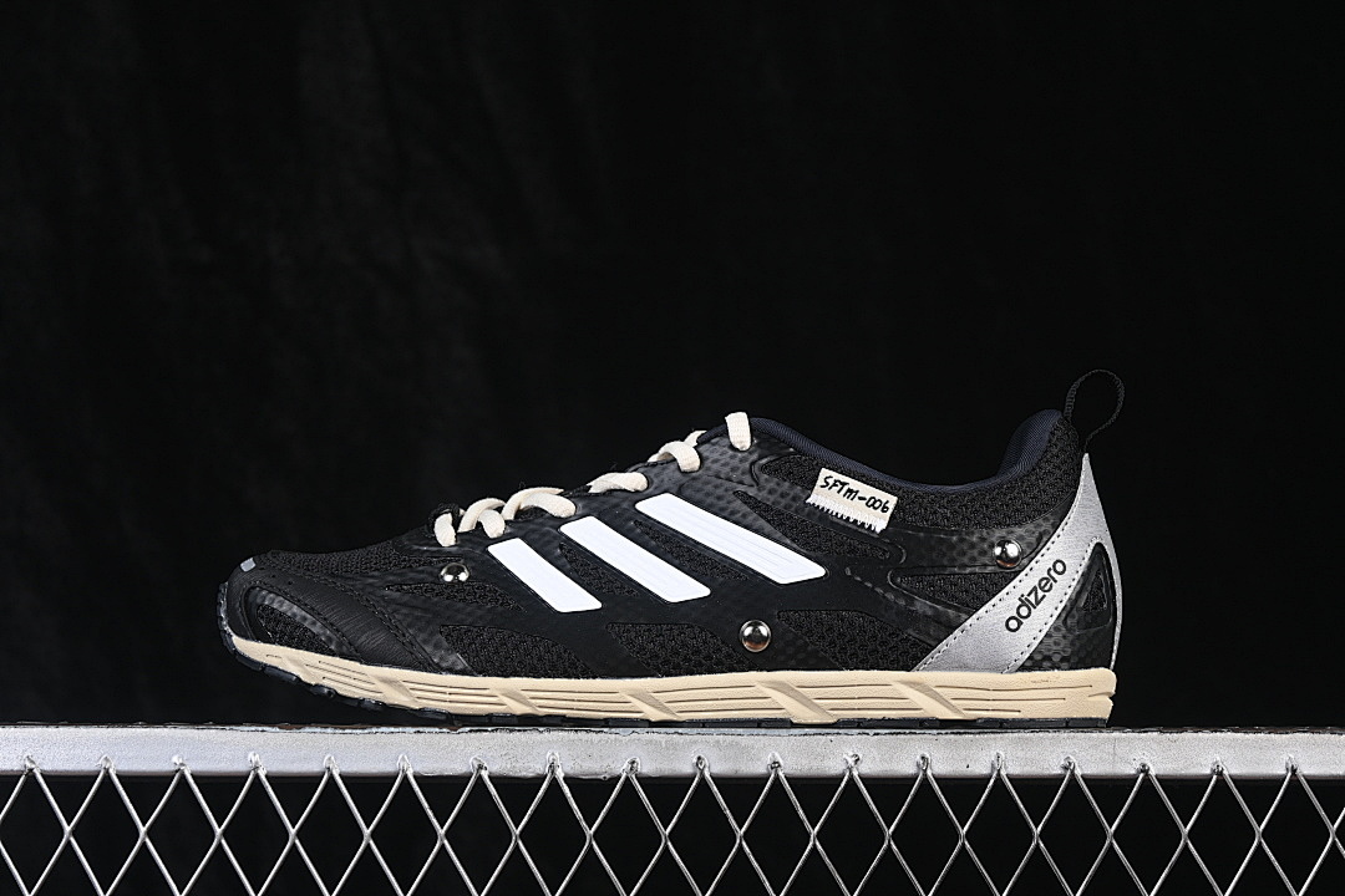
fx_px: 2802
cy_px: 448
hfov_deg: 27.0
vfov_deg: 18.2
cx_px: 672
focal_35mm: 75
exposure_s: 1/60
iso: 160
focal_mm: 50
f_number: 6.3
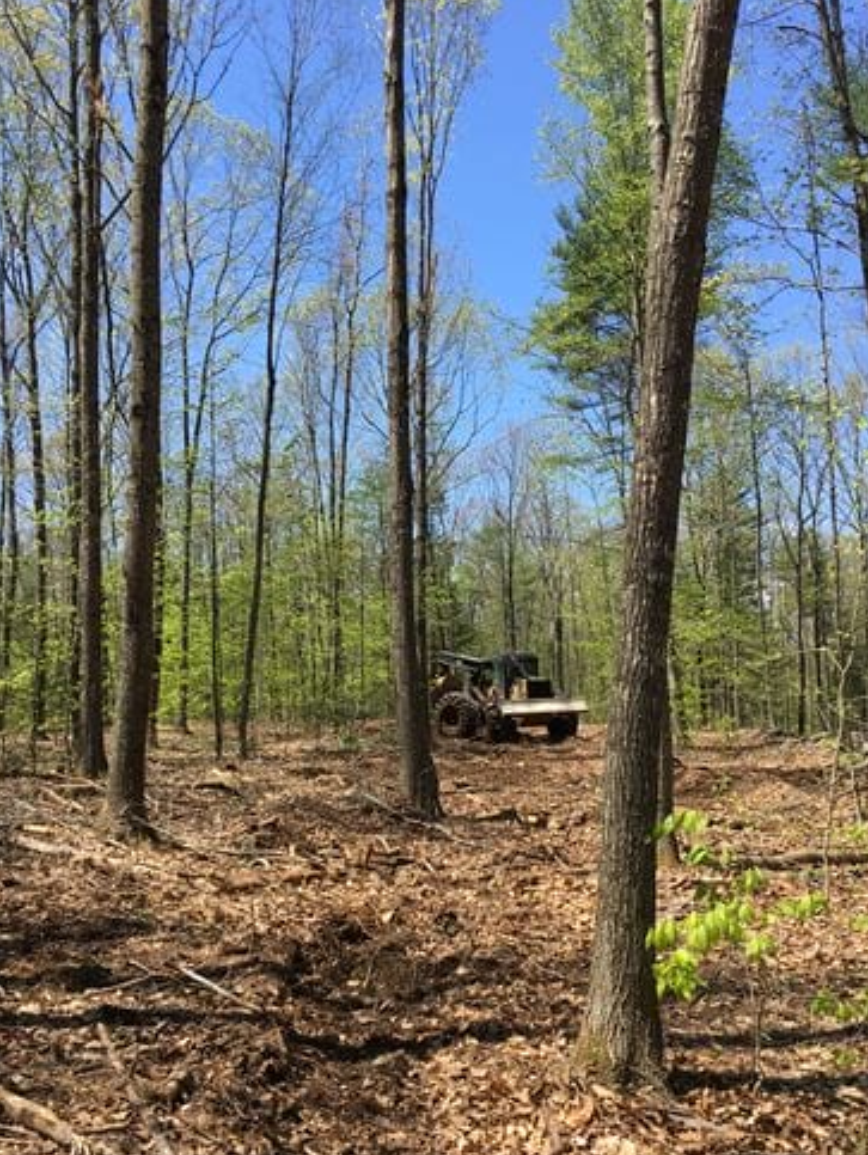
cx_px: 495
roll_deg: +1.6
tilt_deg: -0.8
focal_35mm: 36
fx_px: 1202
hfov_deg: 39.6
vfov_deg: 50.9
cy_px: 708
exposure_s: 1/894
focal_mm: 4.15
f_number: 2.2
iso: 25
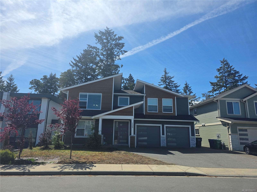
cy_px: 96
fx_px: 171
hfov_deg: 73.9
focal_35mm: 23
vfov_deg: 58.9
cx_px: 128
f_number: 1.7
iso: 80
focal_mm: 6.3
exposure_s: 1/7626
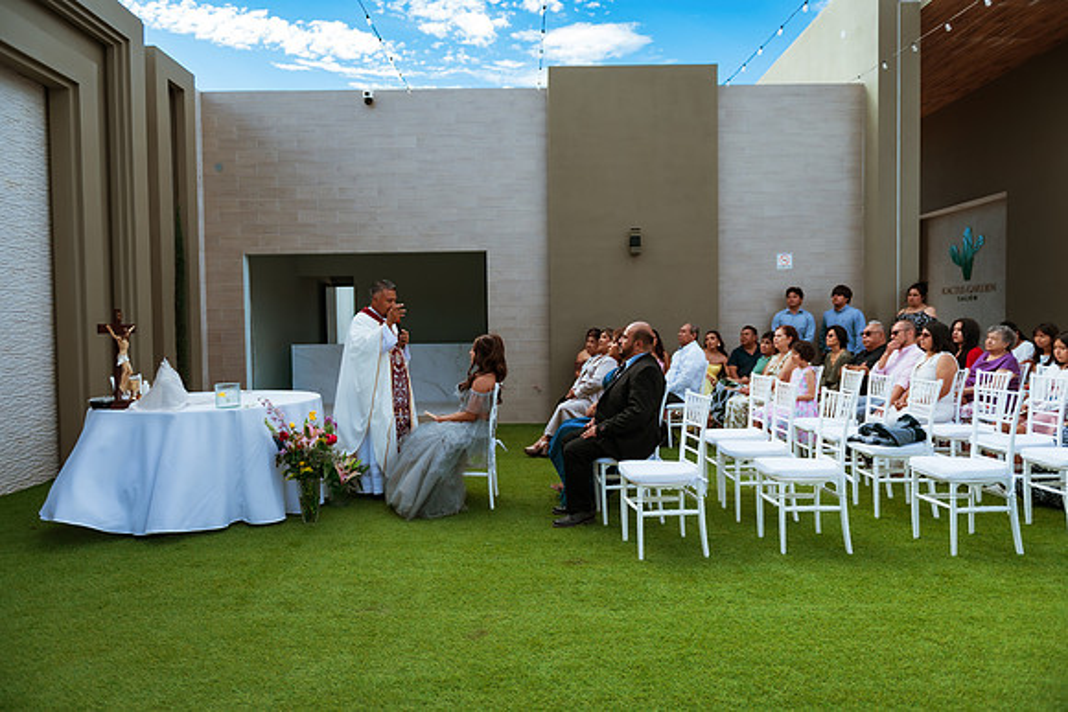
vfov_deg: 53.2
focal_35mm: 24
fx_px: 712
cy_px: 356
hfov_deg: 73.7
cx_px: 534
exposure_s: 1/1250
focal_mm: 24
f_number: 2.8
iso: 100
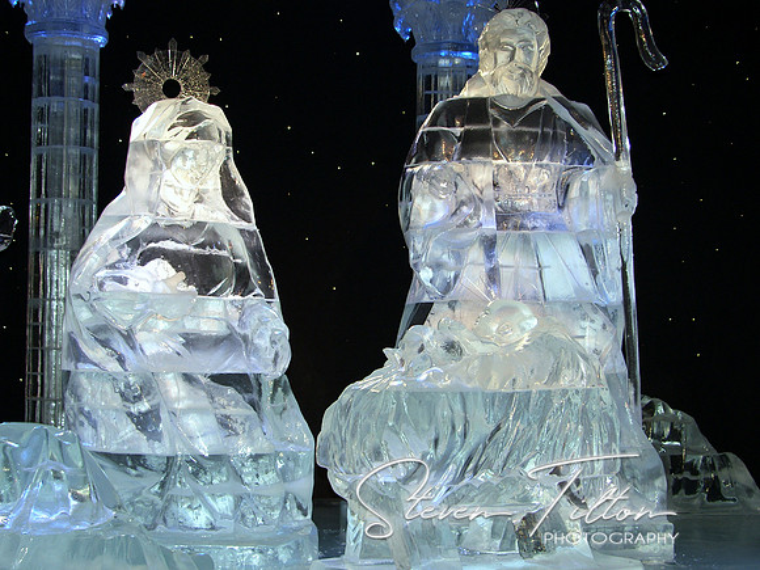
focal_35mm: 65
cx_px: 380
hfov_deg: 29.8
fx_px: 1427
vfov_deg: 22.6
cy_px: 285
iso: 100
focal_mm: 16.7
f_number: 2.8
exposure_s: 1/60
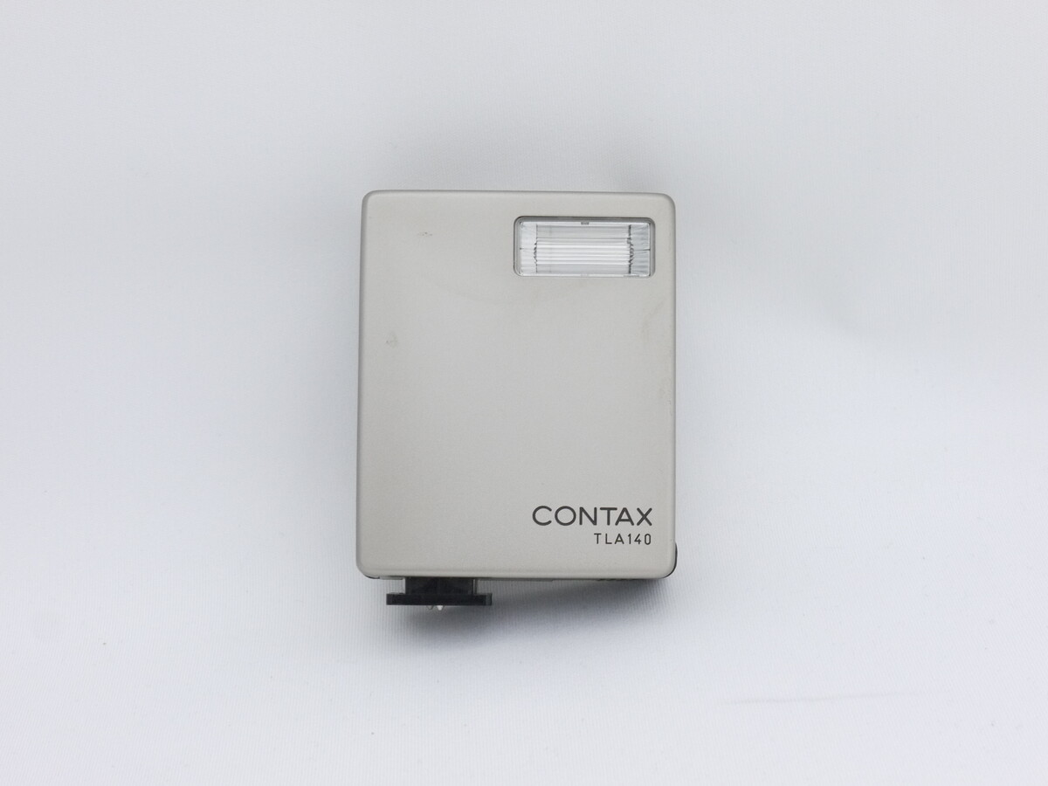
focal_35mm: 60
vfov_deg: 24.4
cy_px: 393
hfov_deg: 32.2
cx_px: 524
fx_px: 1817
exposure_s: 1/20
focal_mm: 30
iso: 800
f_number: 10
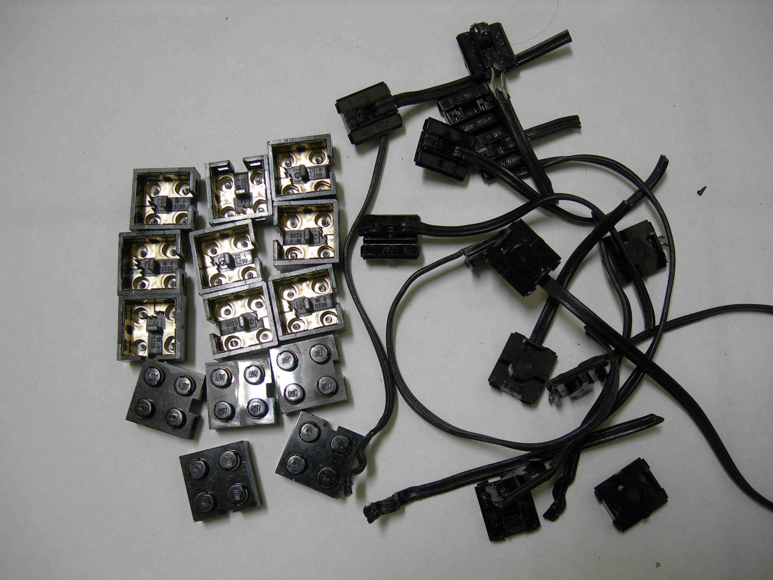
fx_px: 849
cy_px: 290
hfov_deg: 49.0
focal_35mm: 38
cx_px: 386
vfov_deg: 37.7
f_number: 2.8
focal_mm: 7.8
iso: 50
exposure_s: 1/7.9
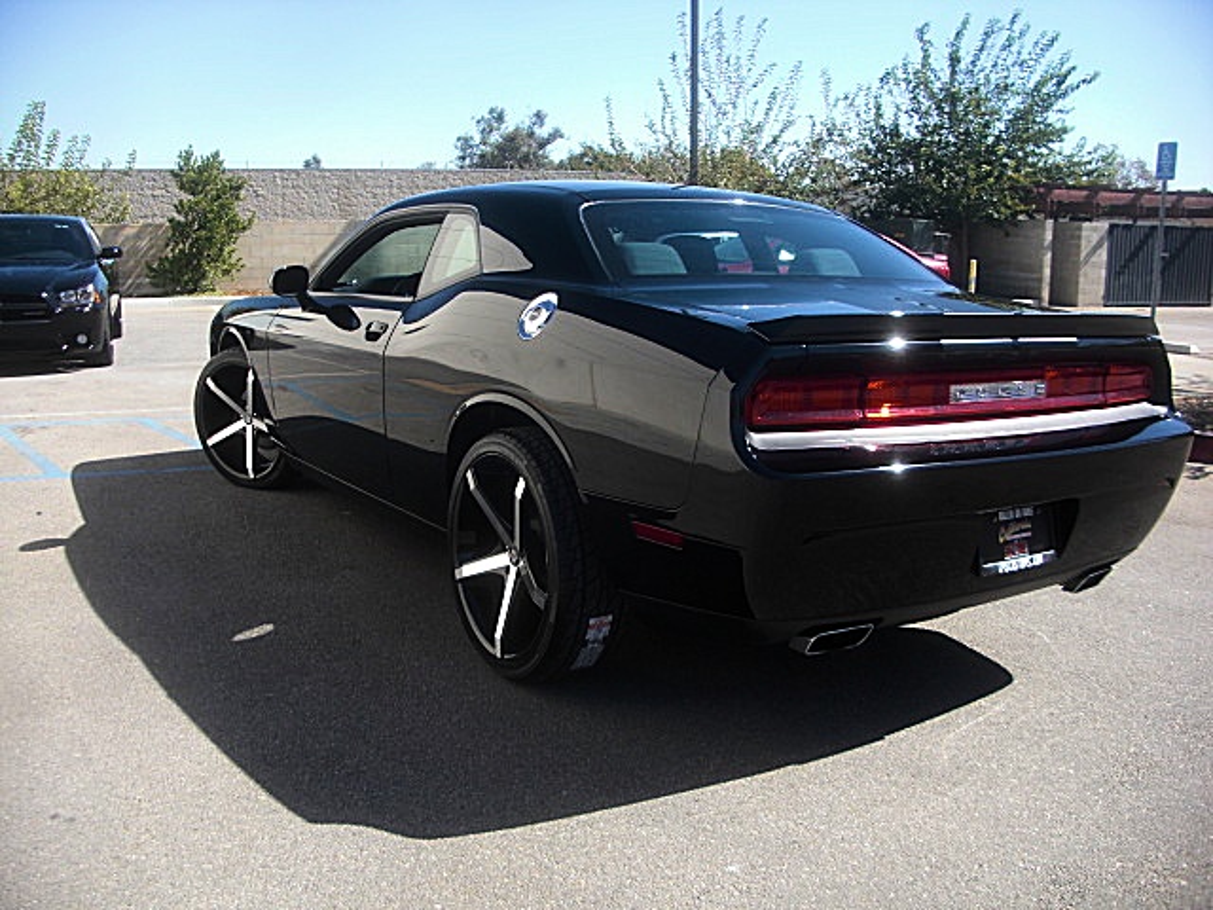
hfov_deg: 51.4
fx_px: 1261
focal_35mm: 36
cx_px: 606
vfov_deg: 39.7
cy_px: 455
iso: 50
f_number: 2.8
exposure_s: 1/400
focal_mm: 6.3
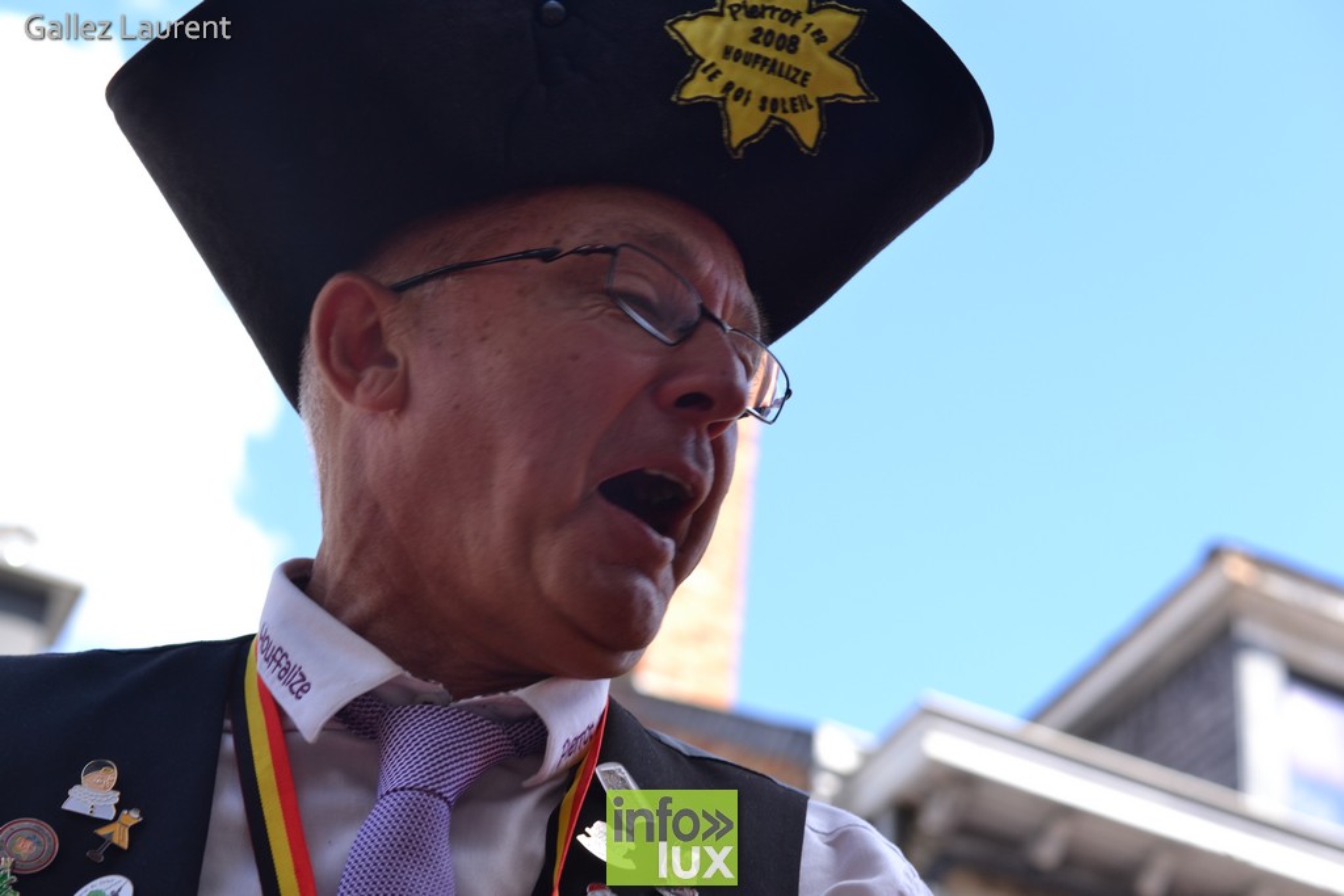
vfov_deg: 18.2
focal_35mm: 75
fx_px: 2800
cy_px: 448
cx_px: 672
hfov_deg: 27.0
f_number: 6.3
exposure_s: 1/200
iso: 200
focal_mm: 50
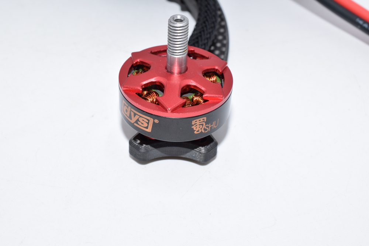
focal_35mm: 60
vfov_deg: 22.6
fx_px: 615
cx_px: 184
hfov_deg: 33.4
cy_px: 123
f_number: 20
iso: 100
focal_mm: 40
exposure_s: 1/25
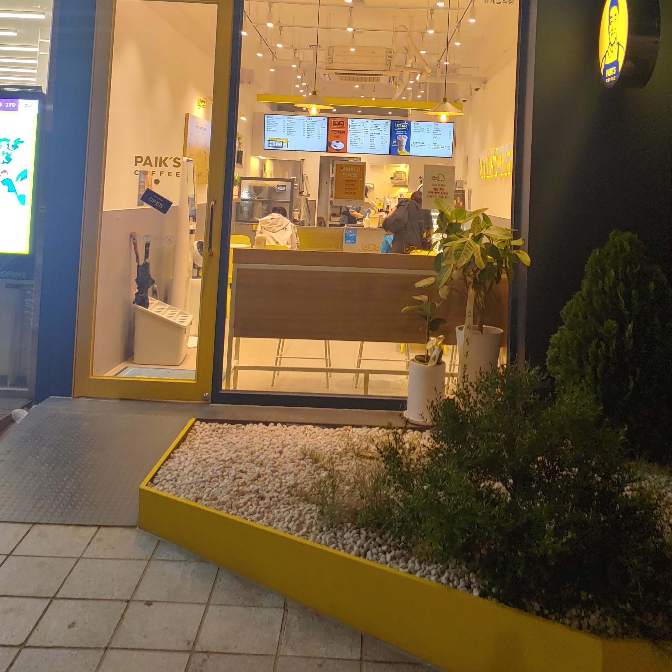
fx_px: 813
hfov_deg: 44.8
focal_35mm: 37
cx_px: 388
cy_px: 140
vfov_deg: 43.0
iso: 50
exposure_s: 1/60
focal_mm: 4.23
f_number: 1.5
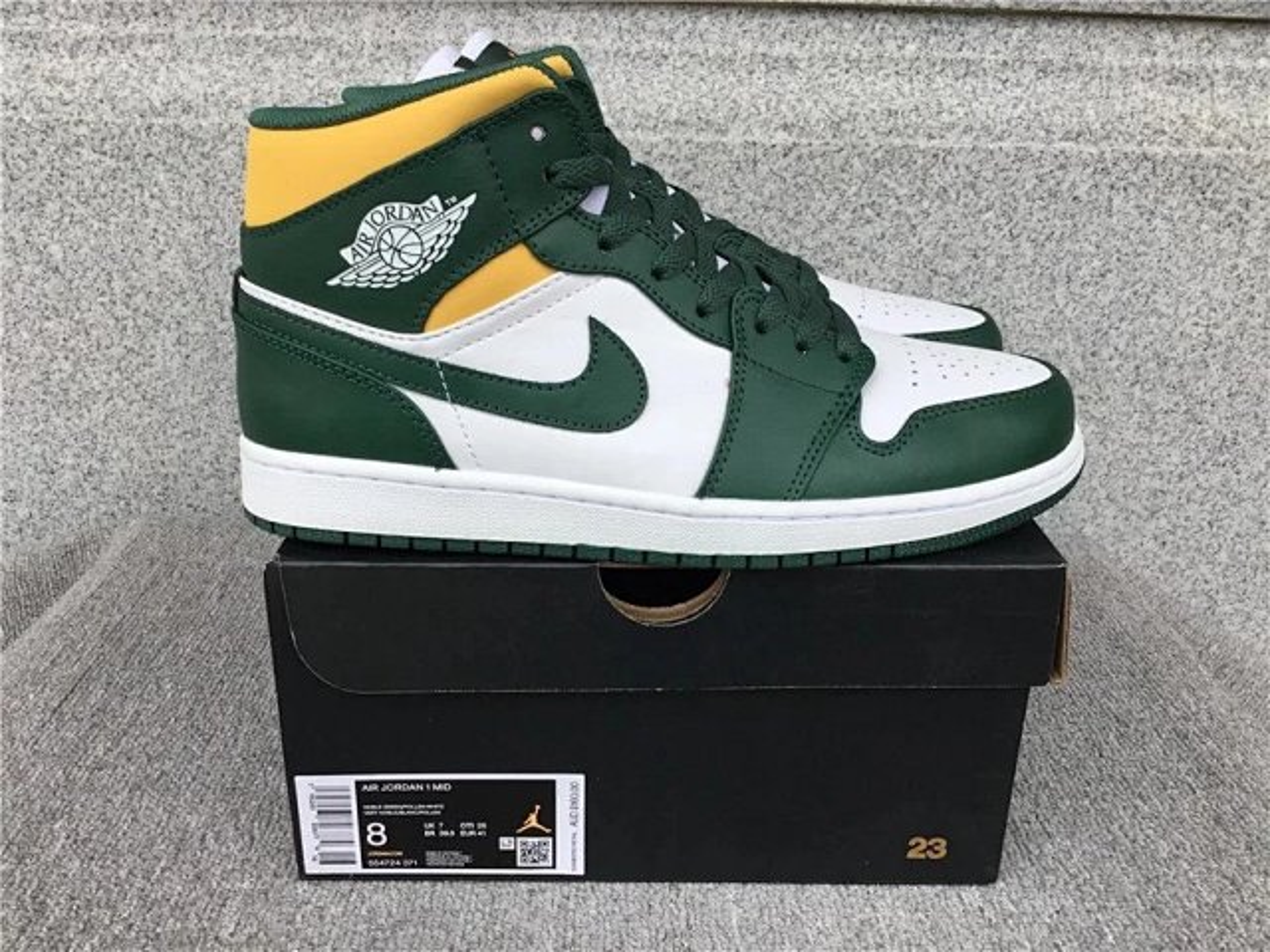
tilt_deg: -19.9
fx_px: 1137
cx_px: 635
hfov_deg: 58.4
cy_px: 476
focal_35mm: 31
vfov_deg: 45.4
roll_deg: -1.6
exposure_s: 1/285
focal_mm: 3.3
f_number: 2.4
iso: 25
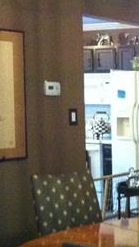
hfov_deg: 11.1
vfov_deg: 21.5
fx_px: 648
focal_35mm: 99
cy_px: 164
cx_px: 278
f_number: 2.8
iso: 500
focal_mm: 3.85
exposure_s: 1/15
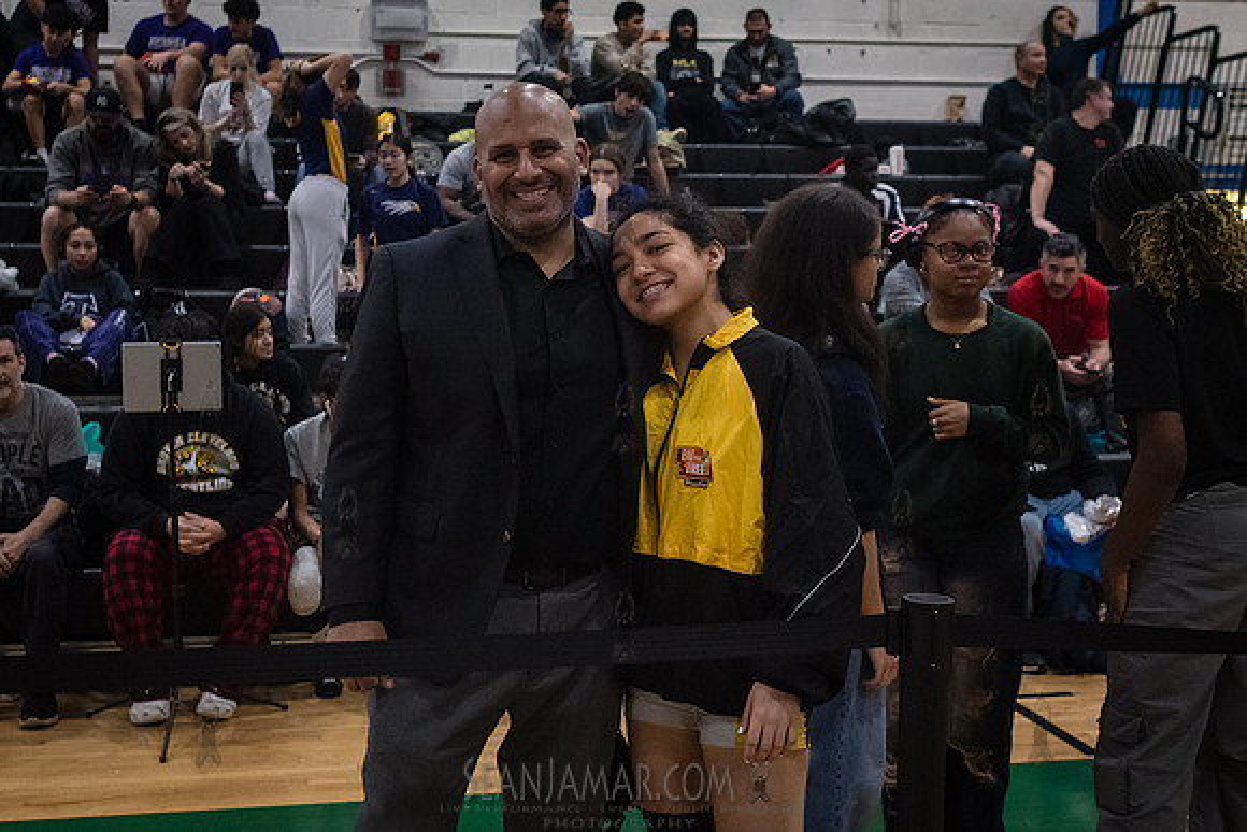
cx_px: 606
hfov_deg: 43.9
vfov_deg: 30.1
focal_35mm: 45
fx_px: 1545
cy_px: 392
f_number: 4
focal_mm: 35
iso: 8000
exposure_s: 1/400
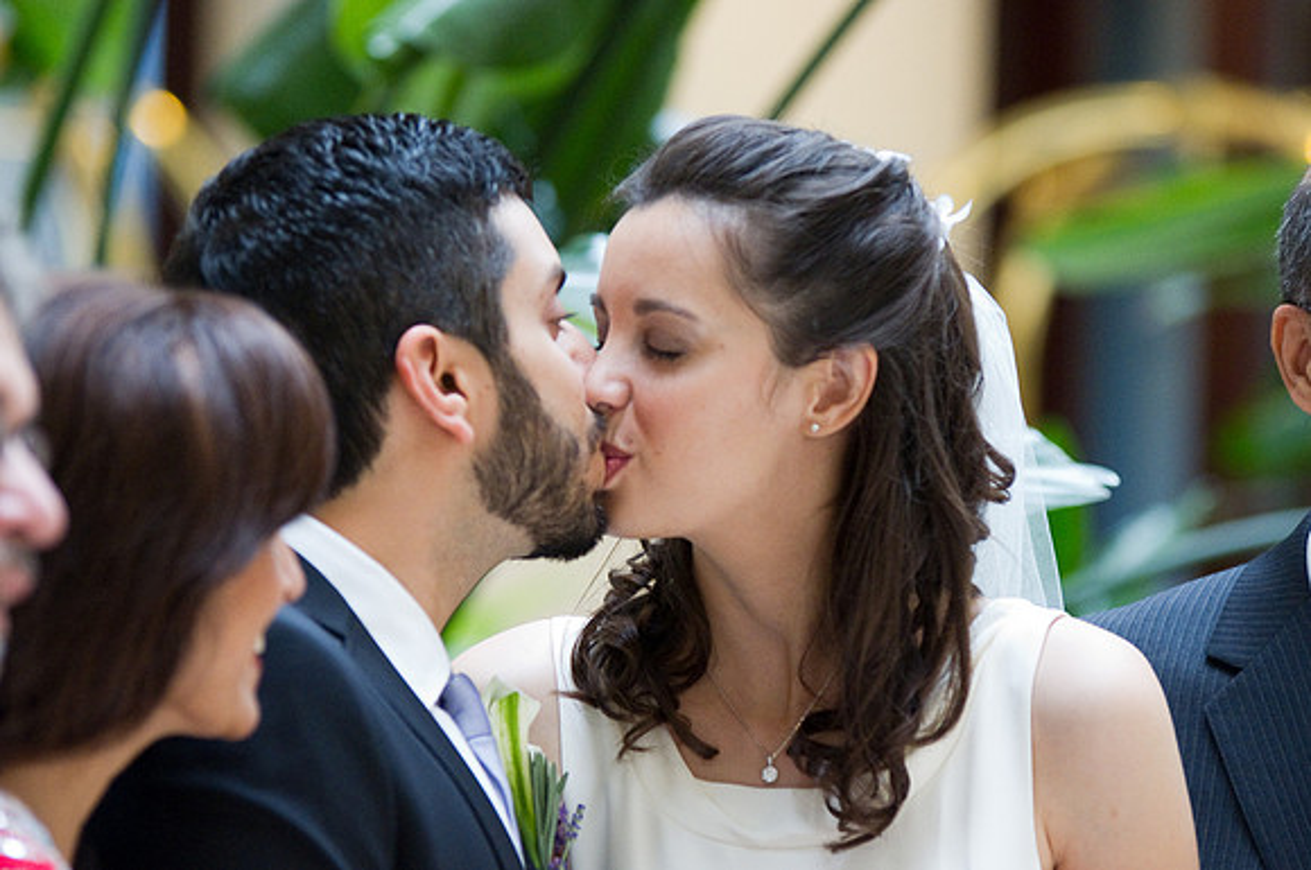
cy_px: 435
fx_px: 7637
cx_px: 656
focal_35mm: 210
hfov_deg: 9.8
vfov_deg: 6.5
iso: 2500
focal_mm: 140
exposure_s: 1/200
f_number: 2.8
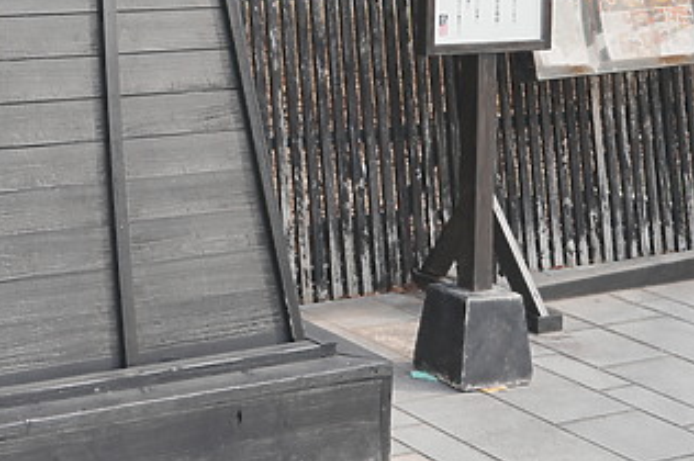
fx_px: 1618
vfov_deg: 15.8
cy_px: -37
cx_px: 97
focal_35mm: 84
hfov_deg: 23.7
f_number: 4
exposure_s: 1/320
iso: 125
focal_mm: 34
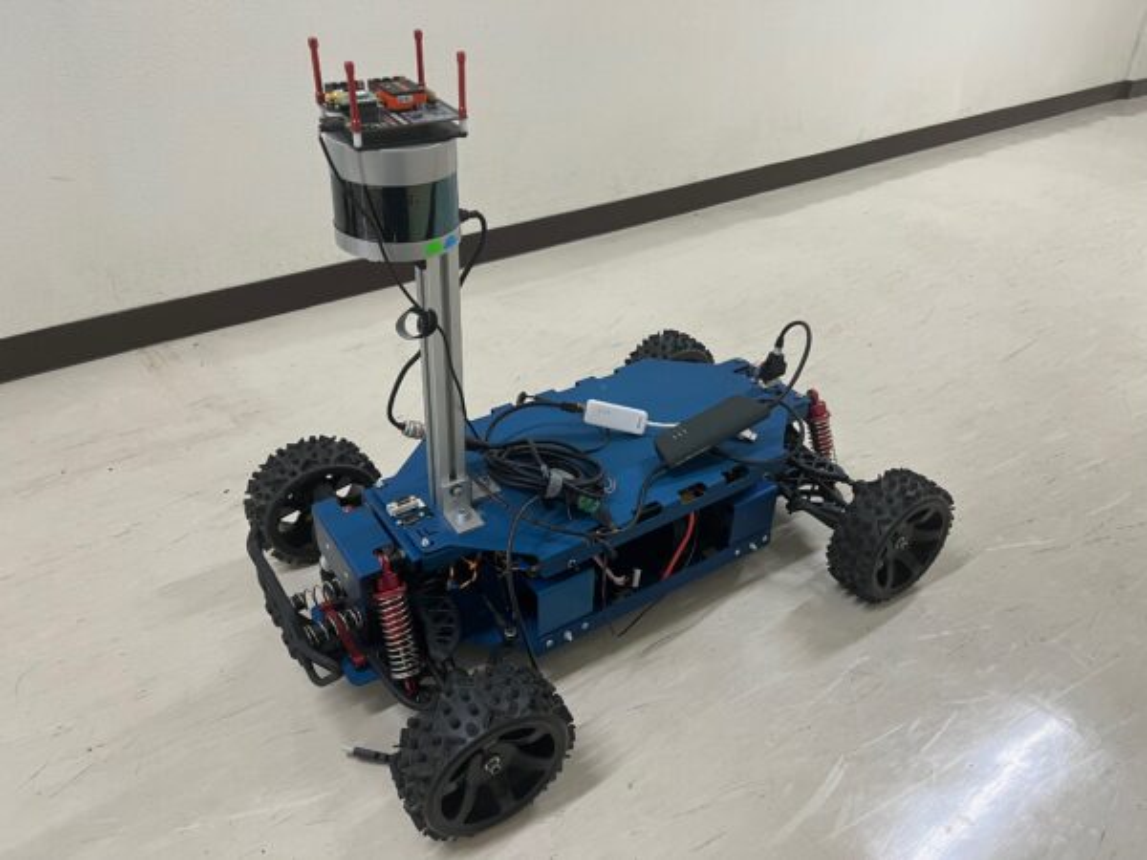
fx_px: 862
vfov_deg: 53.1
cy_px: 430
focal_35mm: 26
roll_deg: -1.8
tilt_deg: -34.2
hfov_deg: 67.3
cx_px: 574
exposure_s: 1/60
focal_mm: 5.1
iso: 125
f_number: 1.6
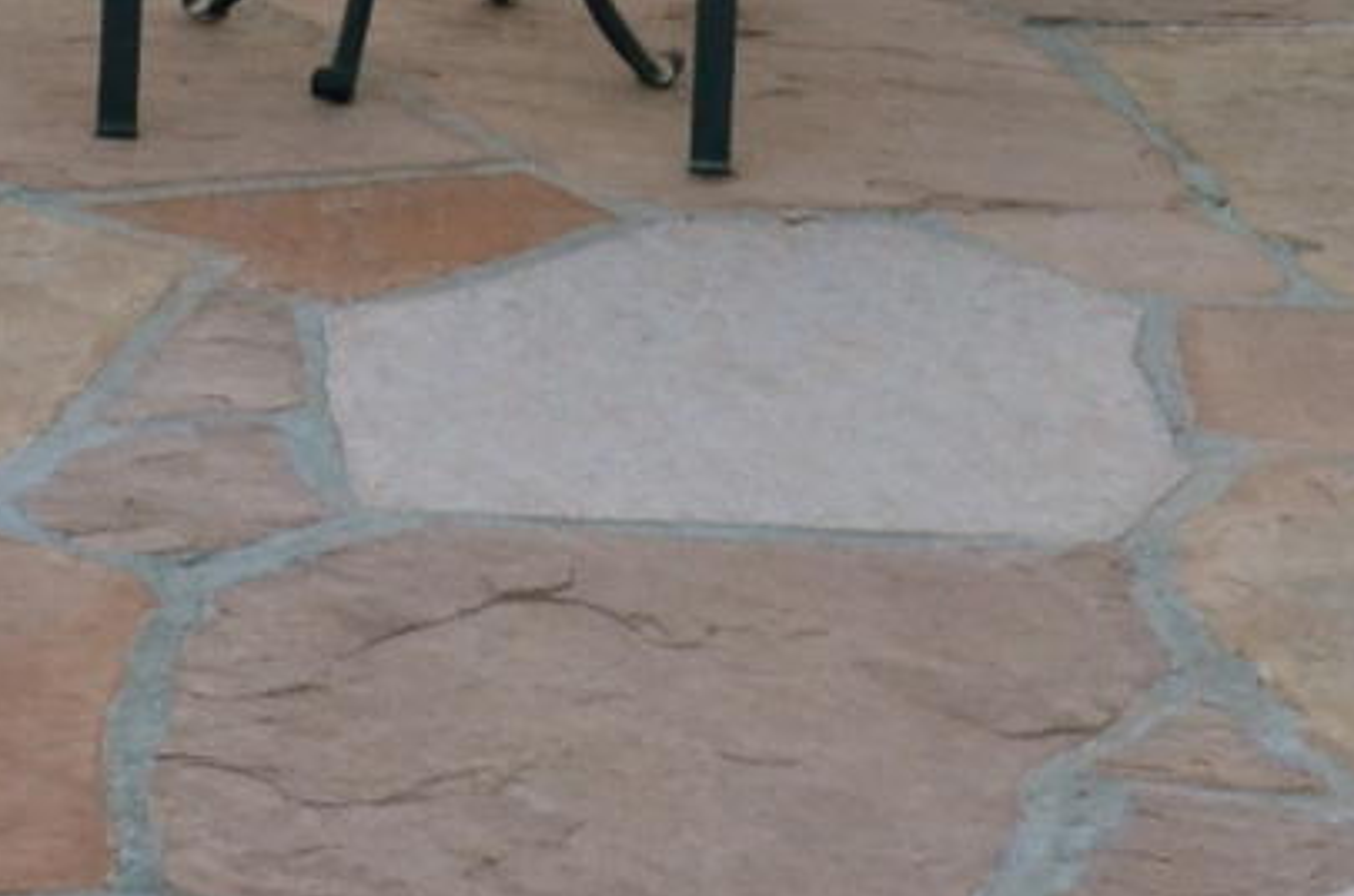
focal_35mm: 200
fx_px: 7505
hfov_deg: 10.3
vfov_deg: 6.5
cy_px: -1152
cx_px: 334
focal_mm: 18
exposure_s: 1/250
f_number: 6.3
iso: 320
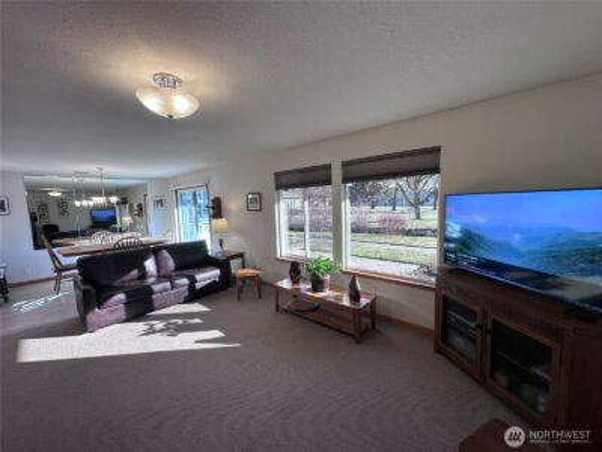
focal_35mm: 14
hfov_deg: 102.1
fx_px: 243
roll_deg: +1.7
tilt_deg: -4.3
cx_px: 301
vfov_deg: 85.7
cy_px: 226
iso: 64
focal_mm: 2.22
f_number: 2.2
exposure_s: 1/120
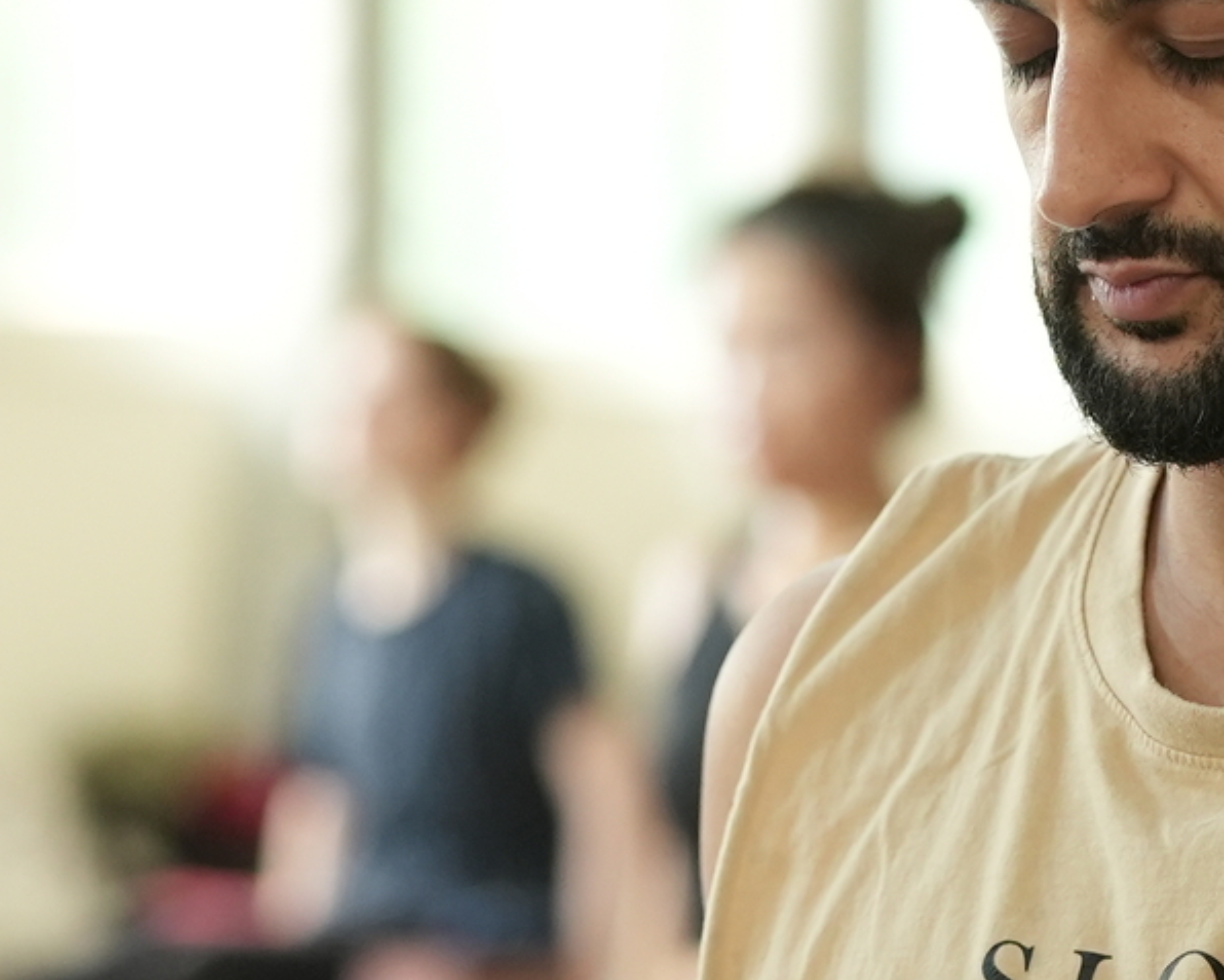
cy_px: 748
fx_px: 10290
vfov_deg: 5.4
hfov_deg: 6.8
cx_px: 1228
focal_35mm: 284
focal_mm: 85
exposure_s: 1/100
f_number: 2.8
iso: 3200
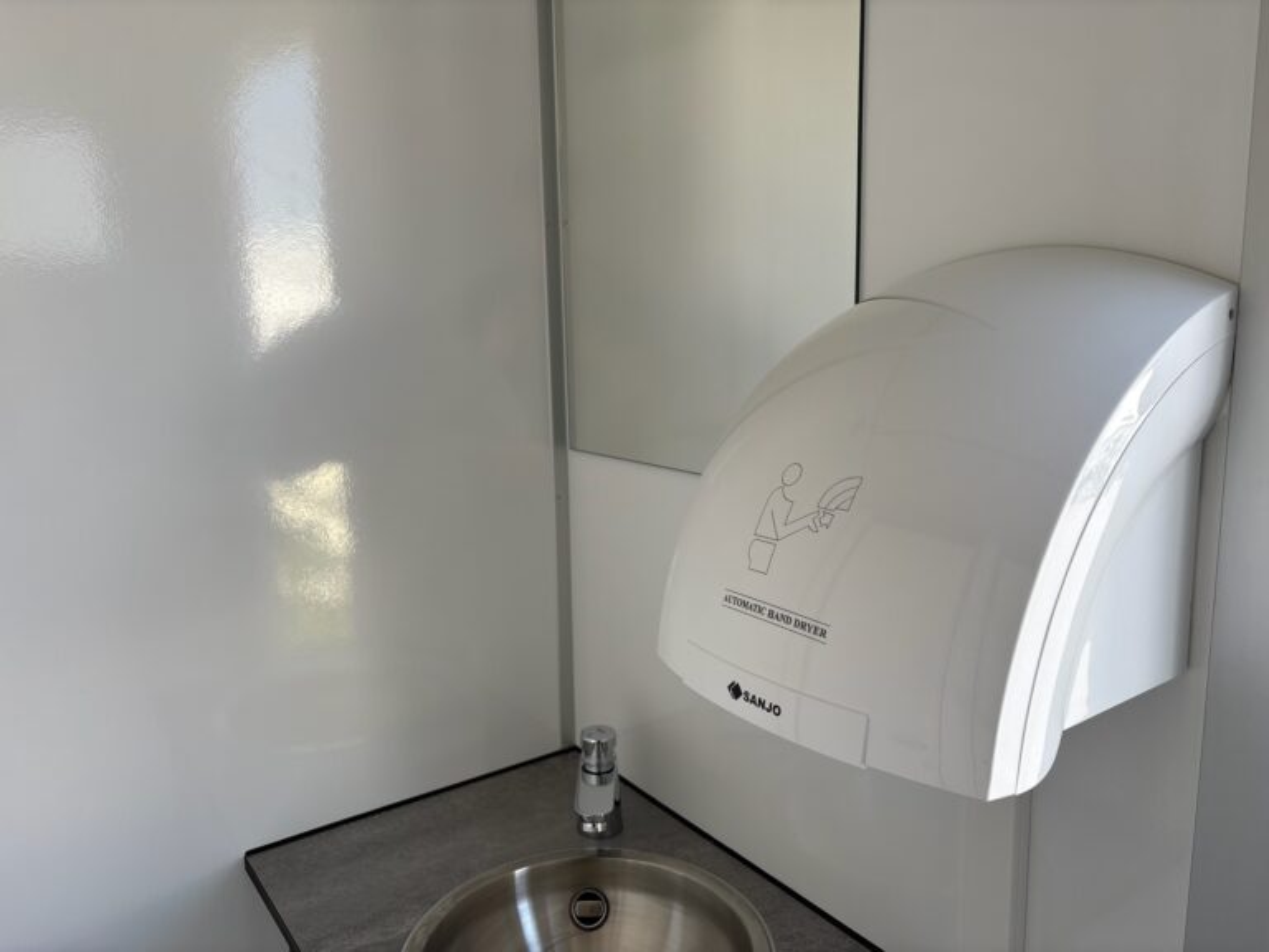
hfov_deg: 67.3
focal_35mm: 26
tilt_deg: -10.6
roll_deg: +1.2
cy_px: 476
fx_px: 953
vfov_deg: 53.1
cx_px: 634
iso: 50
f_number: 1.6
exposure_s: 1/428
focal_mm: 5.96
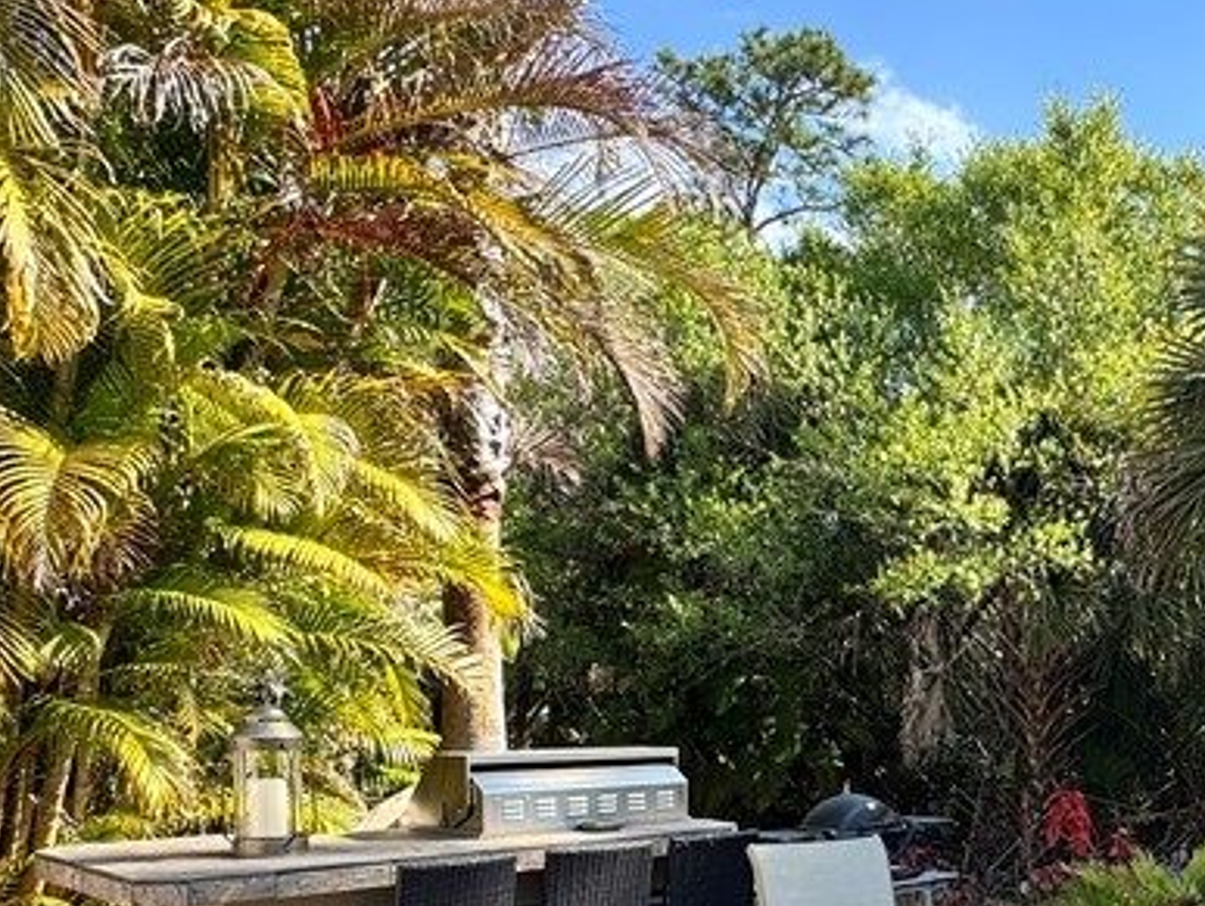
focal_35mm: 37
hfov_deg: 44.5
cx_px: 1133
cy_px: 757
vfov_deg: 37.0
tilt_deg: -3.1
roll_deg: -0.7
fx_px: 1289
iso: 40
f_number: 2.2
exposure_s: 1/312
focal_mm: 2.22
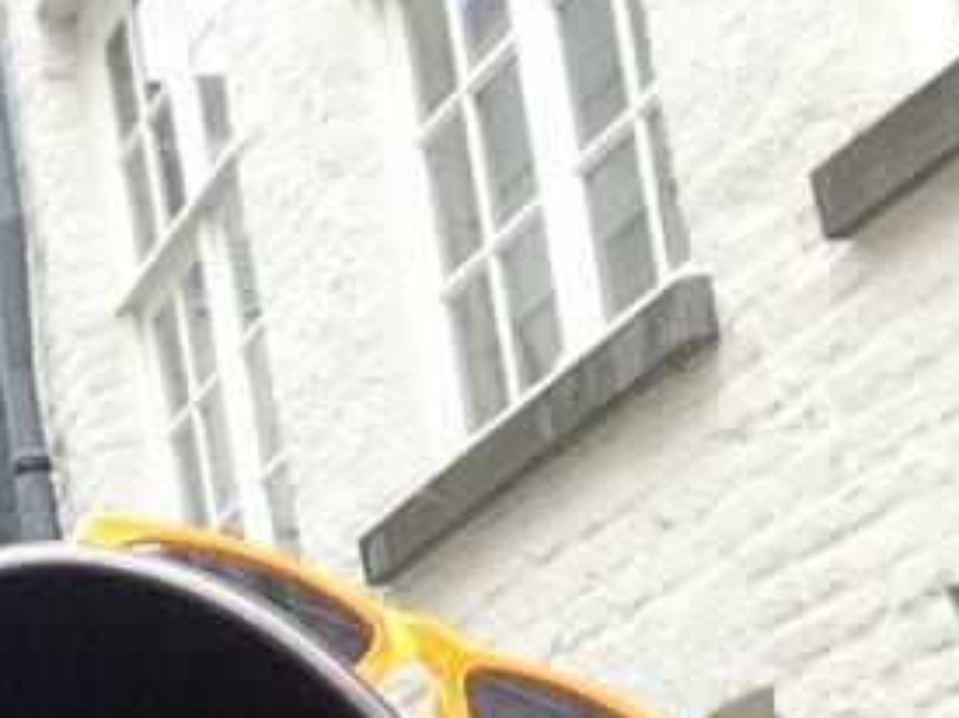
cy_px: 1042
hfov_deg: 15.4
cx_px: -230
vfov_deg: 11.6
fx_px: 3406
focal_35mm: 123
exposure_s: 1/262
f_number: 2.4
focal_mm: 2.15
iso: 50
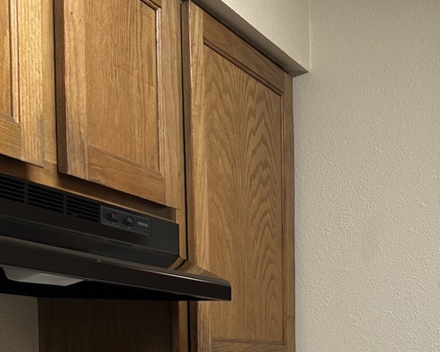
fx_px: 899
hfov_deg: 23.8
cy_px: 441
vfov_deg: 20.5
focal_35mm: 69
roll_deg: -1.2
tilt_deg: -5.3
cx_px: 590
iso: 100
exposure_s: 1/60
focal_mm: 5.7
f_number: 1.5
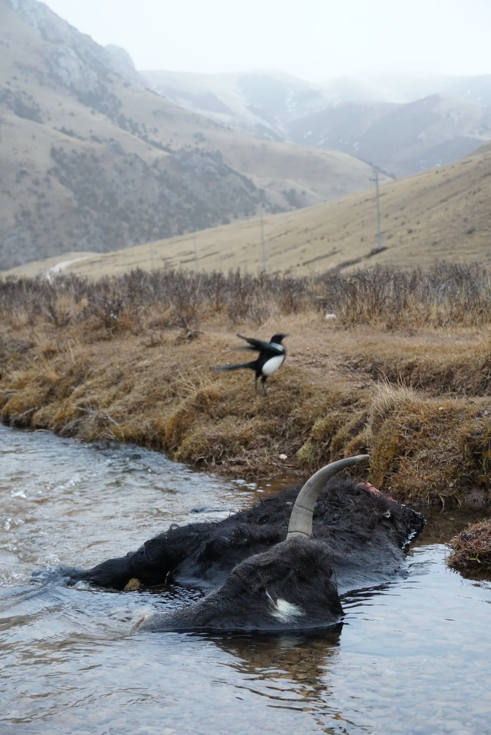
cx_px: 246
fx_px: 1226
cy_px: 368
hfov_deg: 22.7
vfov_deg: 33.4
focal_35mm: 60
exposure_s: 1/80
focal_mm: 40
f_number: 5.6
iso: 1250
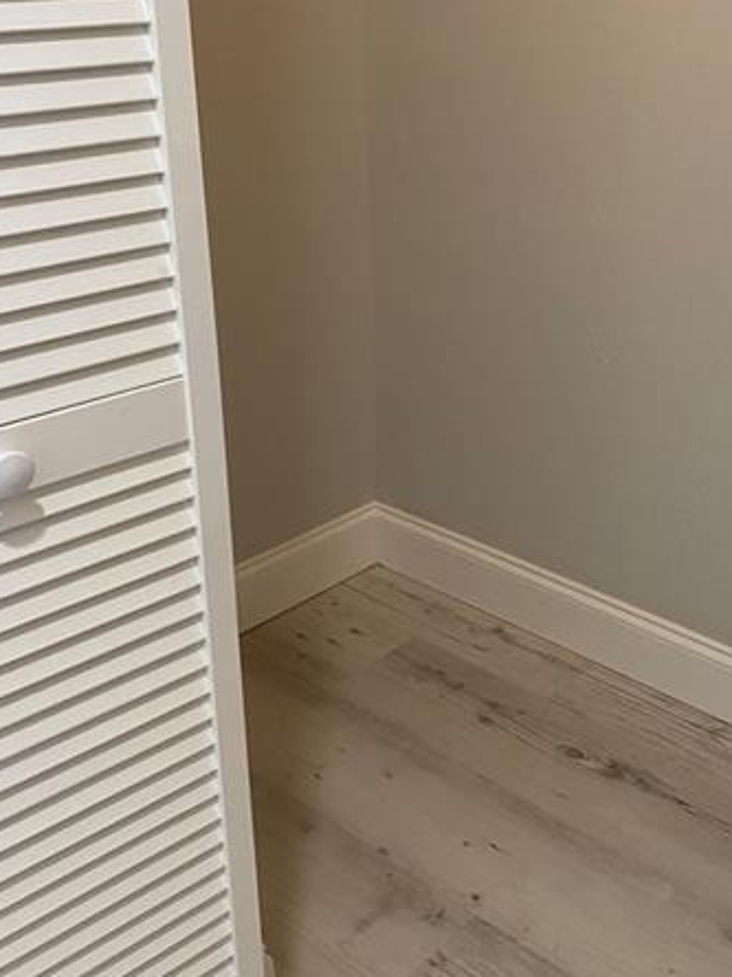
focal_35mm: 45
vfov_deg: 41.8
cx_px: 552
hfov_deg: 31.6
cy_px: 381
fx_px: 1269
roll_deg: -0.3
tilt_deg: -20.9
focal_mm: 4.25
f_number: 1.8
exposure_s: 1/60
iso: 100
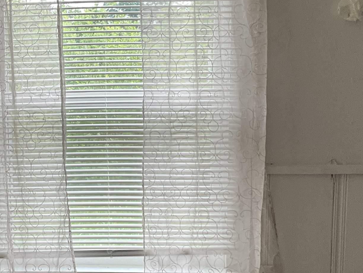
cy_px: 183
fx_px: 766
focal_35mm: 73
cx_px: 123
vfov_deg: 20.1
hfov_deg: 26.5
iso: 64
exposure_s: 1/61
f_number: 1.8
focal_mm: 3
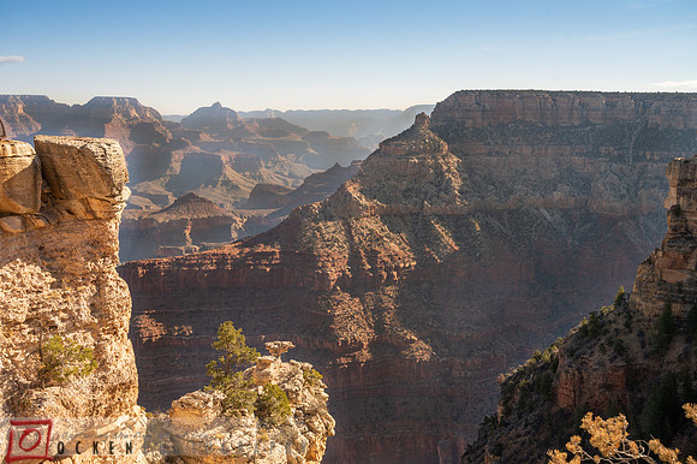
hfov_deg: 52.3
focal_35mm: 37
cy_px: 232
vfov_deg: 36.2
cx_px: 345
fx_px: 709
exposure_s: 1/1250
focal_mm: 36
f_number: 8
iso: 400
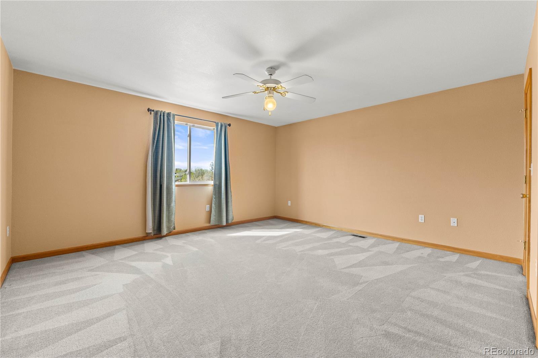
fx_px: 224
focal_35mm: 15
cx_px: 269
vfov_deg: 77.3
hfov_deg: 100.4
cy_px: 179
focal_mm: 10
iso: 200
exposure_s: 1/5
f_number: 10
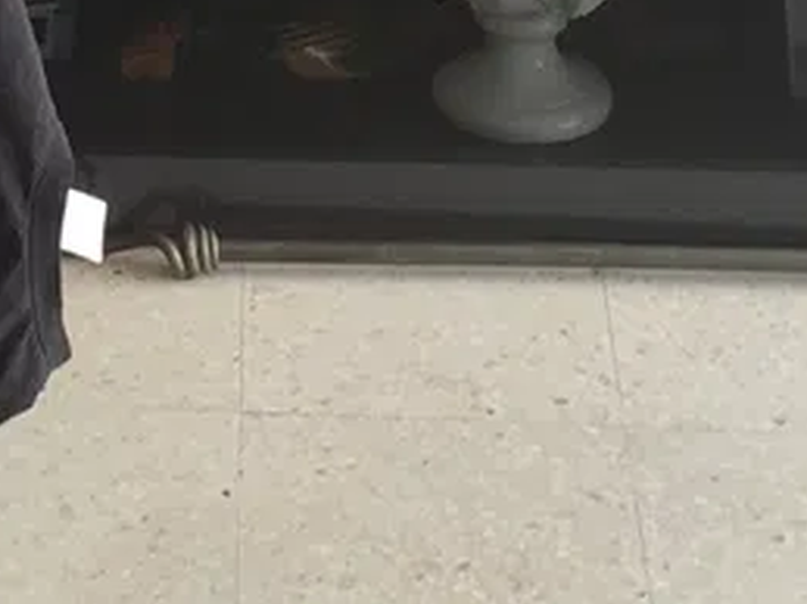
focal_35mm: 179
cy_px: -850
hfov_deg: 10.9
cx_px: -128
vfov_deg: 7.7
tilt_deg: -14.7
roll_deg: +1.5
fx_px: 4171
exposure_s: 1/50
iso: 40
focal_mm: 4.15
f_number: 2.2
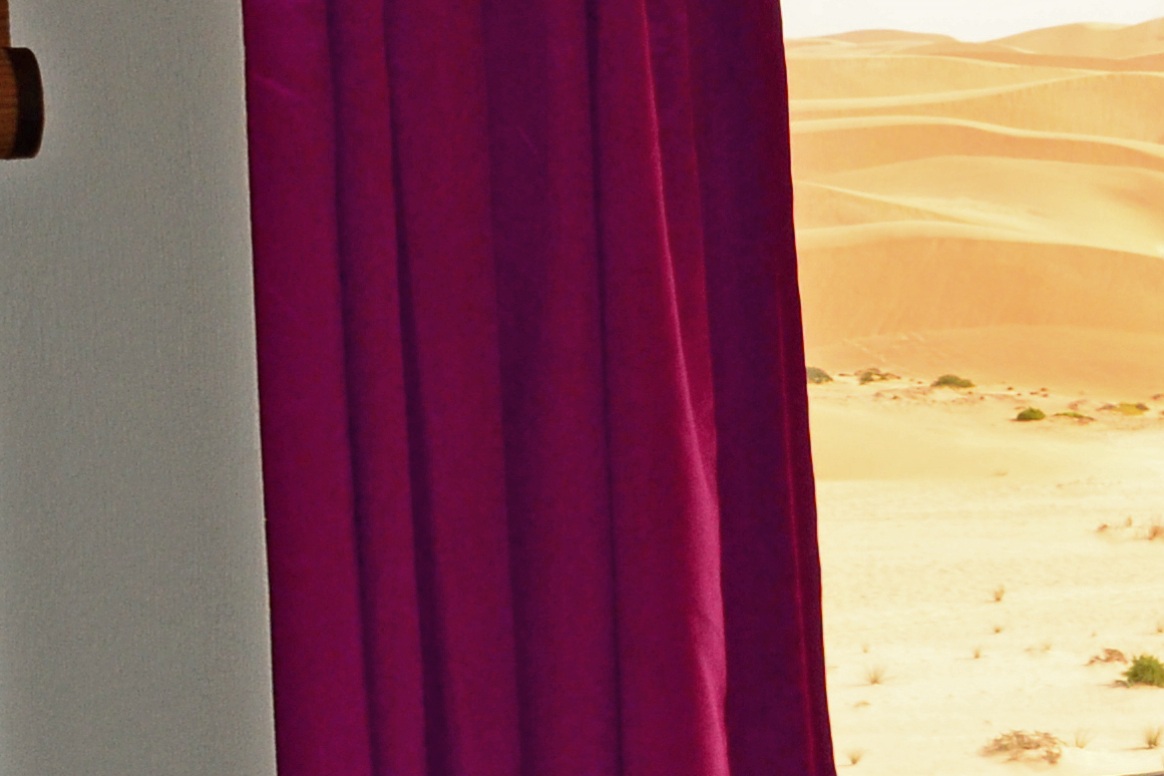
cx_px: 1383
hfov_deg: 15.1
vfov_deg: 10.4
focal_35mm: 131
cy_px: 772
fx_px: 4235
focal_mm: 22
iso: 400
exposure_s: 1/80
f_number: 11
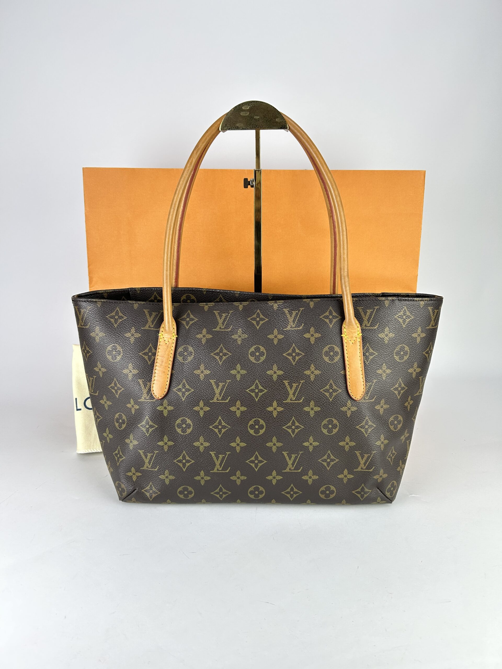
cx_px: 251
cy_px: 334
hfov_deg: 53.1
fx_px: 503
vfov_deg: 67.3
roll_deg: -1.2
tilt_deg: -14.4
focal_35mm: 26
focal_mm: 5.7
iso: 32
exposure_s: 1/121
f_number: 1.5
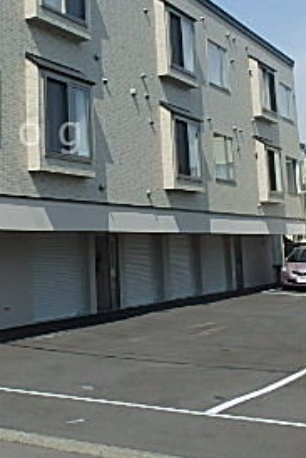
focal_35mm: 51
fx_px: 649
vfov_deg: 38.2
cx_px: -25
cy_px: 134
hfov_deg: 24.8
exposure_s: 1/640
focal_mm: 3.7
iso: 125
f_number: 6
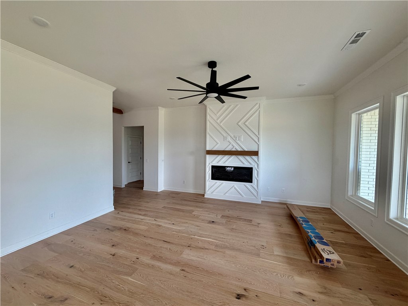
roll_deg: -0.9
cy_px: 153
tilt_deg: -0.7
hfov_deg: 102.1
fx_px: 165
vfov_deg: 85.7
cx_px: 204
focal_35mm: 14
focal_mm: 2.22
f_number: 2.2
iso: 160
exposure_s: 1/121
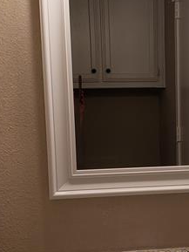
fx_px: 502
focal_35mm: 69
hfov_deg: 21.0
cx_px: 157
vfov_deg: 28.0
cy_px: 162
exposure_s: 1/60
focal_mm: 4.3
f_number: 2.4
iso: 50
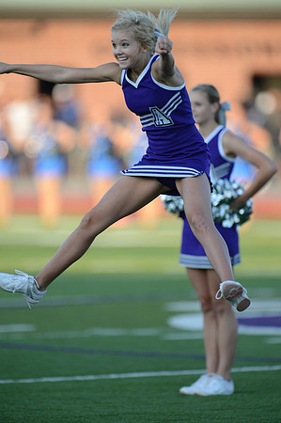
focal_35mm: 550
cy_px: 212
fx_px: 6454
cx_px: 140
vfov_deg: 3.8
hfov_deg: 2.5
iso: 800
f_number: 4
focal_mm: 550
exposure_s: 1/1600
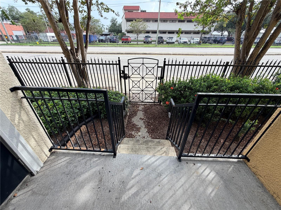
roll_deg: -0.6
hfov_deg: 102.1
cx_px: 140
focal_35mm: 14
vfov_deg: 85.7
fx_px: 114
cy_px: 105
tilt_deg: -31.8
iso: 50
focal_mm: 2.22
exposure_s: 1/502
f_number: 2.2
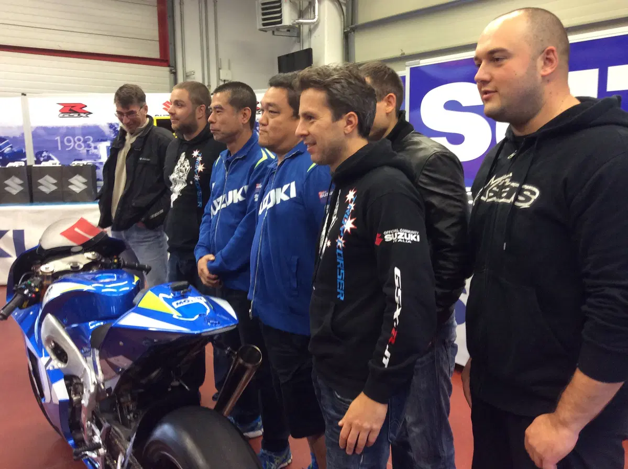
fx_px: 598
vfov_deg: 42.9
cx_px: 314
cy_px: 234
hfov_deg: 55.4
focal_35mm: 33
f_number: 2.4
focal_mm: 3.3
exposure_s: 1/24
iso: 125
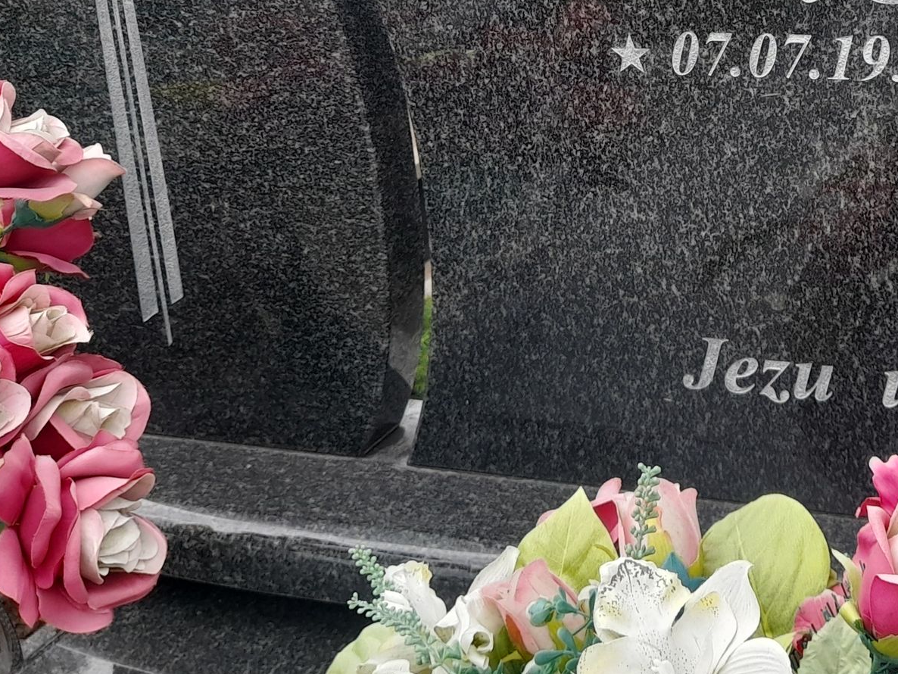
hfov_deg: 31.2
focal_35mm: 59
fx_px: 1531
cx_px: 810
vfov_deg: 24.2
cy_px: 73
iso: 20
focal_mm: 4.6
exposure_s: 1/128
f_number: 2
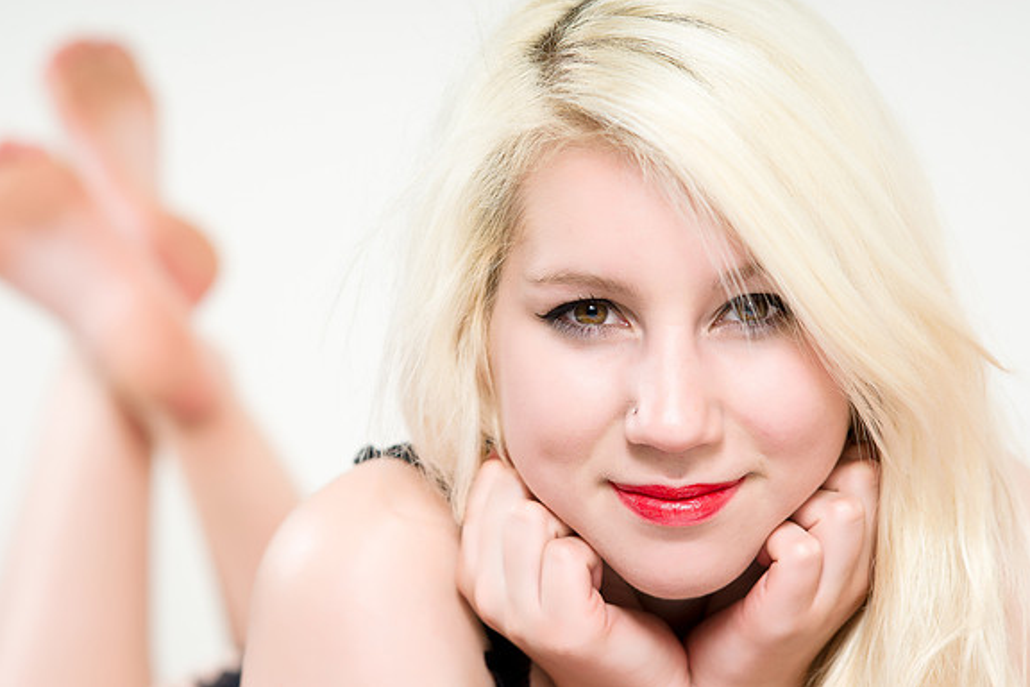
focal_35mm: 136
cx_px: 515
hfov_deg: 15.1
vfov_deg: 10.1
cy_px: 343
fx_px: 3891
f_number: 4.5
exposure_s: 1/200
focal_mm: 135
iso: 200
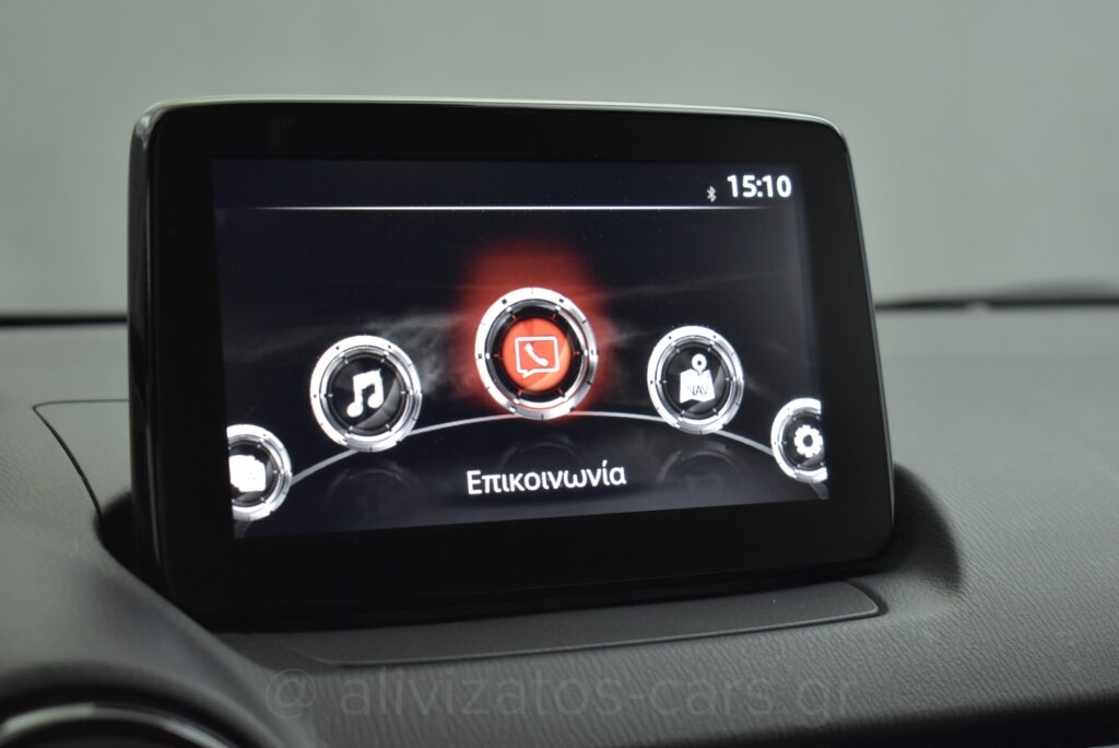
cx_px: 560
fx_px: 1959
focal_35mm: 63
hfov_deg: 31.9
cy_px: 374
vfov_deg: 21.6
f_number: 5
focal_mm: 42
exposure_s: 1/80
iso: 1600
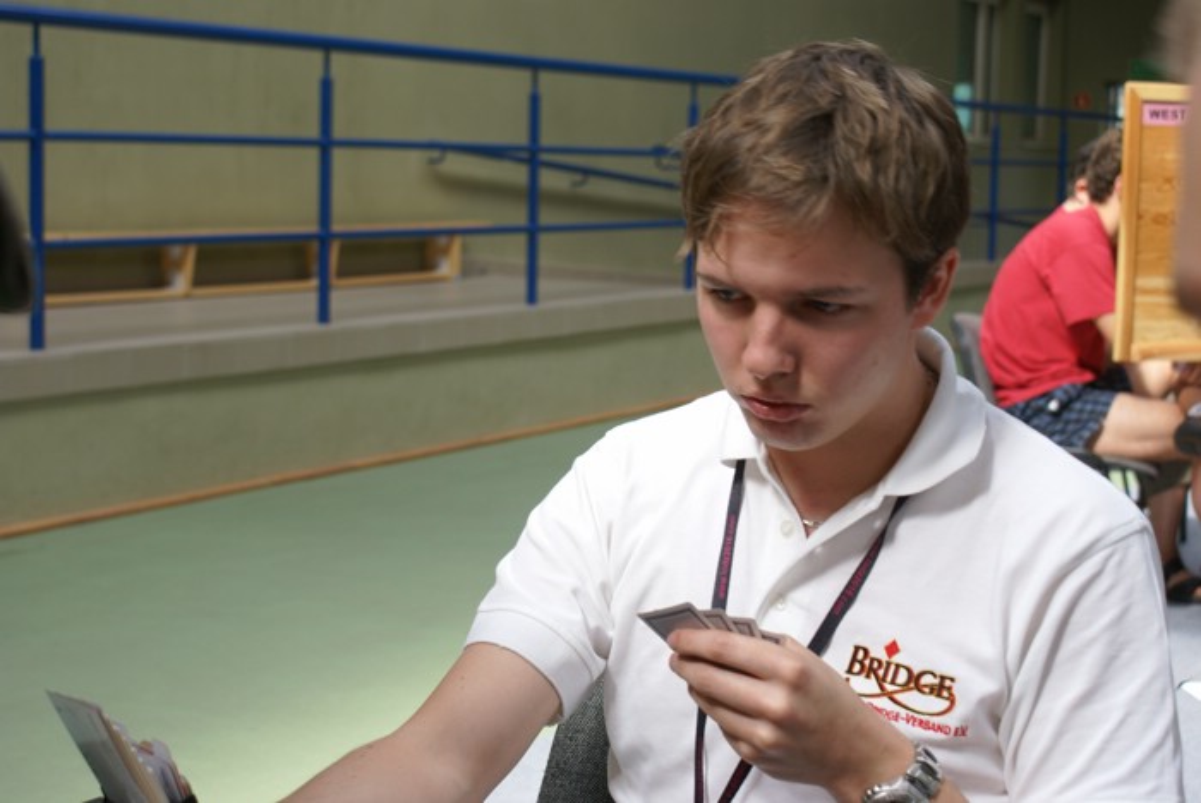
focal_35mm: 68
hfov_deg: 29.8
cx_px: 600
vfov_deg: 20.2
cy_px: 402
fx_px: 2254
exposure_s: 1/40
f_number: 5.6
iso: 100
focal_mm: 45
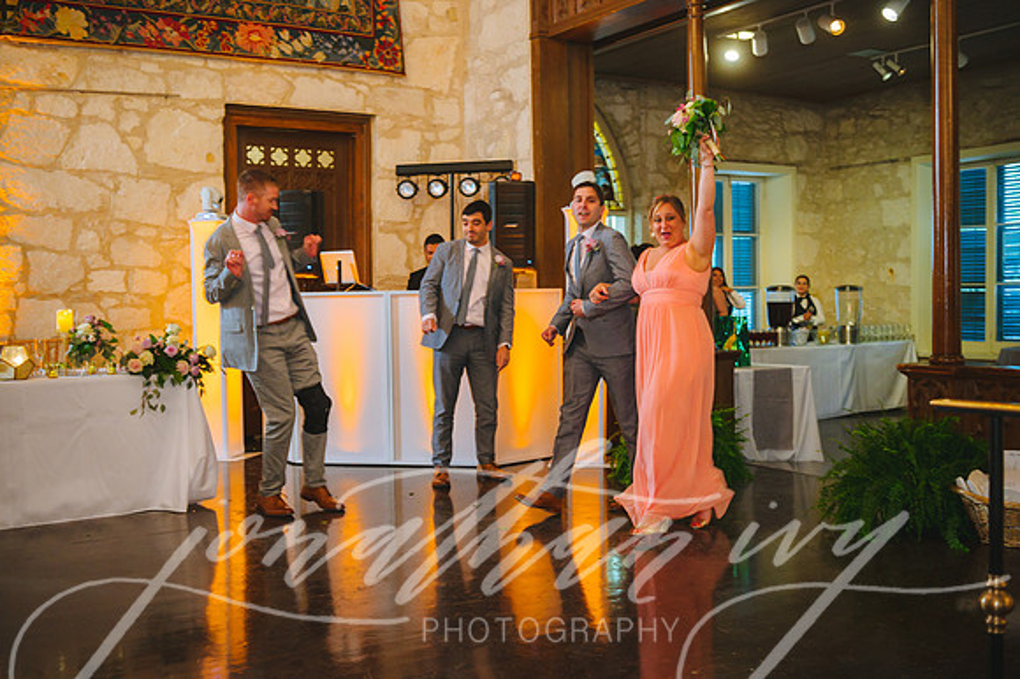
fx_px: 1133
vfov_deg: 33.4
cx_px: 510
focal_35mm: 40
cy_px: 340
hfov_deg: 48.5
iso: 1600
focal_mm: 40
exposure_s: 1/80
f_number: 2.8
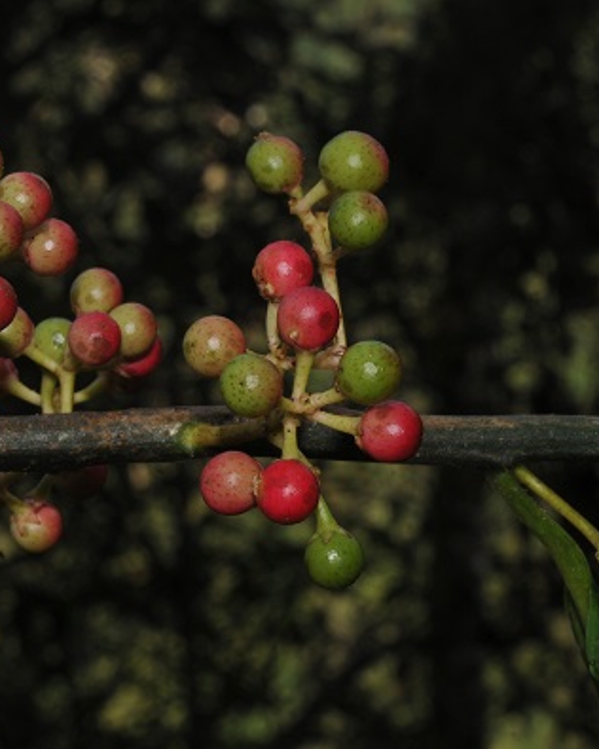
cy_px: 375
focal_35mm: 128
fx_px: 2836
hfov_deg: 12.0
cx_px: 123
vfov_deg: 15.0
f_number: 22
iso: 250
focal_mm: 60
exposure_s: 1/60
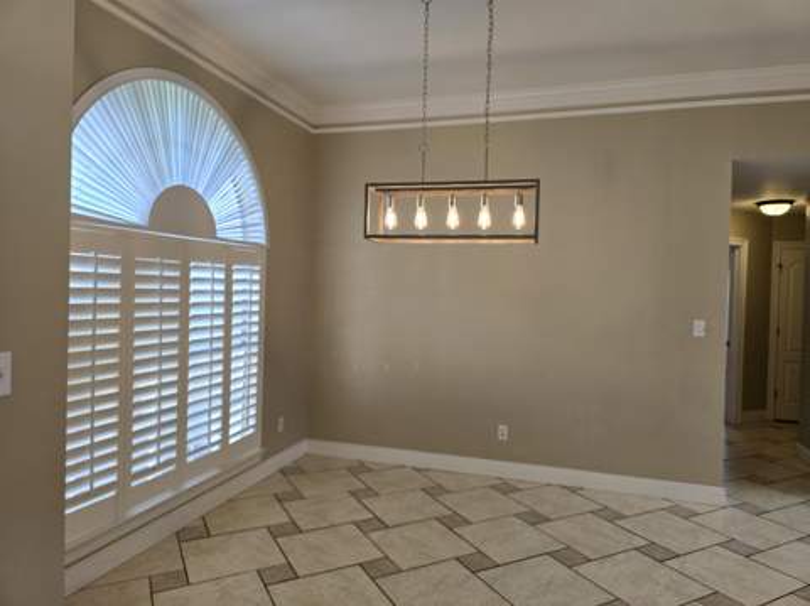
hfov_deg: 74.0
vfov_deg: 58.8
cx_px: 405
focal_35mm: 23
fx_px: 538
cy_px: 303
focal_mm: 6.3
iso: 64
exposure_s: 1/120
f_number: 1.7
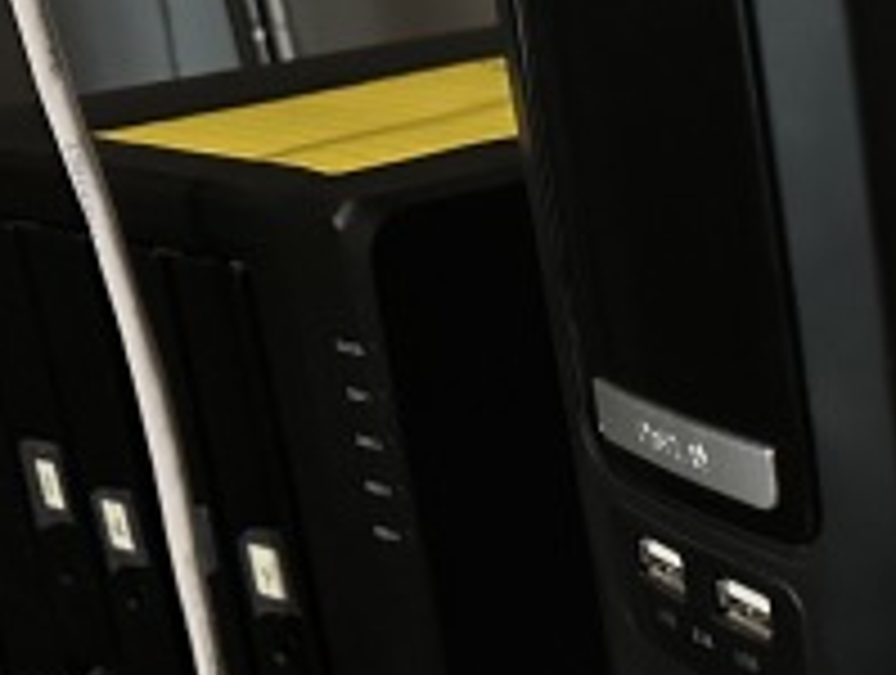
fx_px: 1997
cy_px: 450
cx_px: 1346
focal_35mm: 77
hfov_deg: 21.3
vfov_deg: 19.1
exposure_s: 1/30
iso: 1250
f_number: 1.78
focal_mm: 6.86
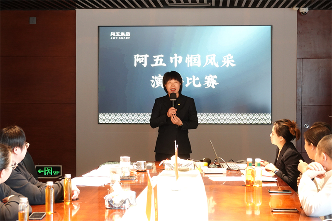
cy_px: 110
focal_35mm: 74
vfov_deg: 18.4
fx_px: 682
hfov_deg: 27.3
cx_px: 166
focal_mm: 27.24
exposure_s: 1/13
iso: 800
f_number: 3.5
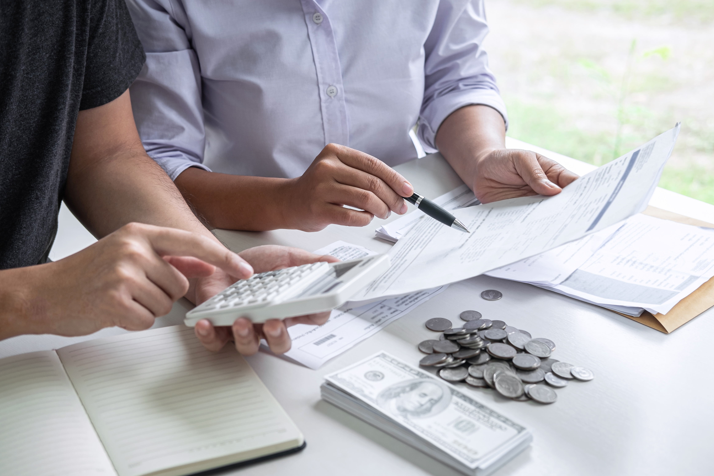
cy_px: 244
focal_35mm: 56
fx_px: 1111
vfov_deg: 24.2
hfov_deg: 35.6
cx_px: 367
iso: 200
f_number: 3.2
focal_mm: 35
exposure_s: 1/180
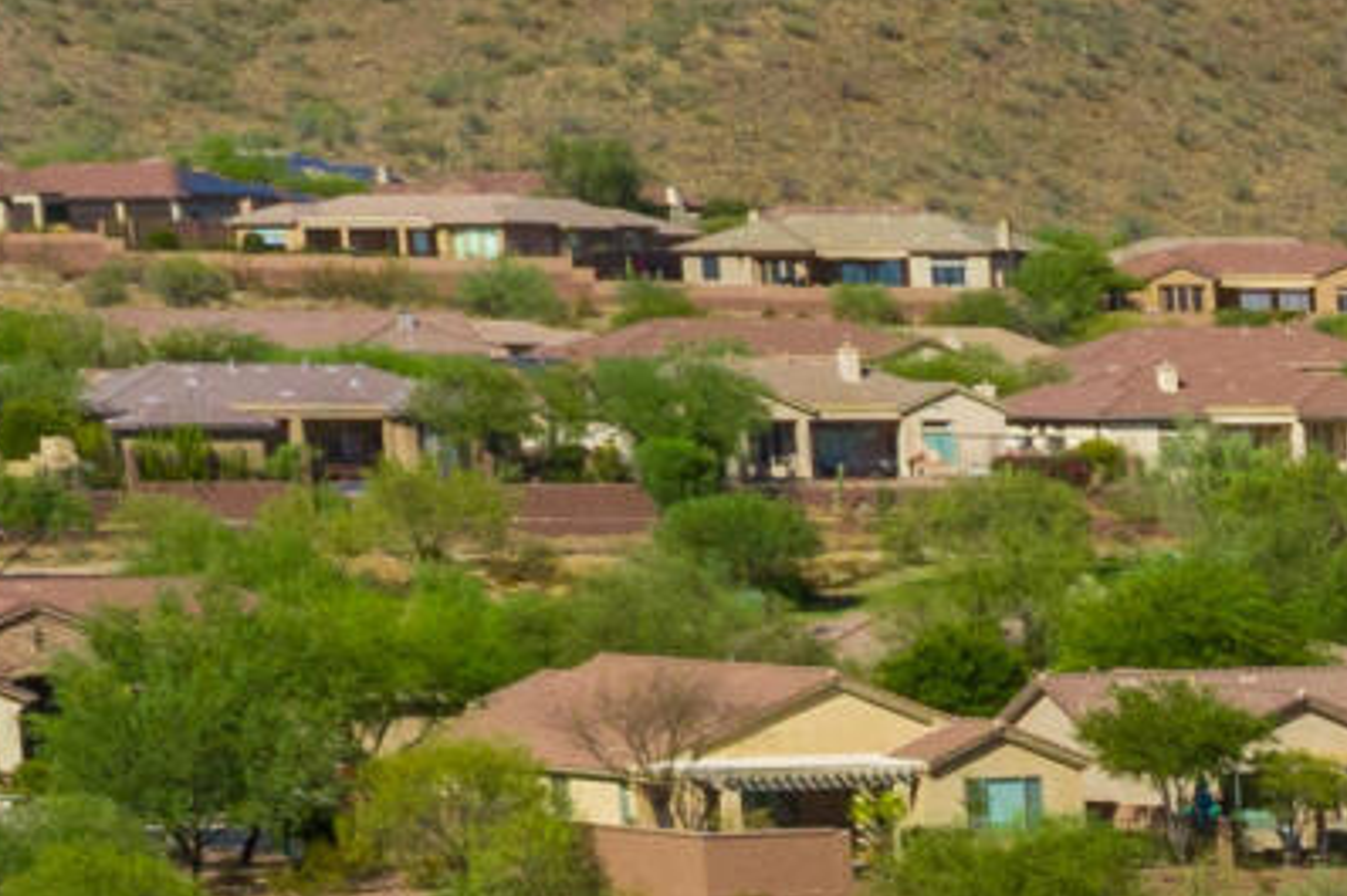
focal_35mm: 211
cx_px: 3753
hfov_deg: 8.5
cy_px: 2015
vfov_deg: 6.3
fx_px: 7891
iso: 100
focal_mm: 10.26
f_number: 6.3
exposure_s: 1/640
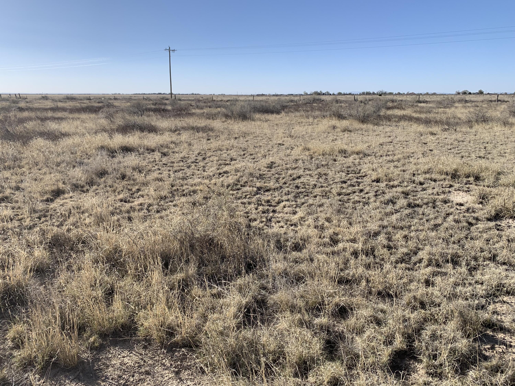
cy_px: 193
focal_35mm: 26
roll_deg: +0.8
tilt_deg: -15.1
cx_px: 258
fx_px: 387
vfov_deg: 53.1
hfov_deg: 67.3
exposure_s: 1/2421
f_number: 1.8
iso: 25
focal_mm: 4.25
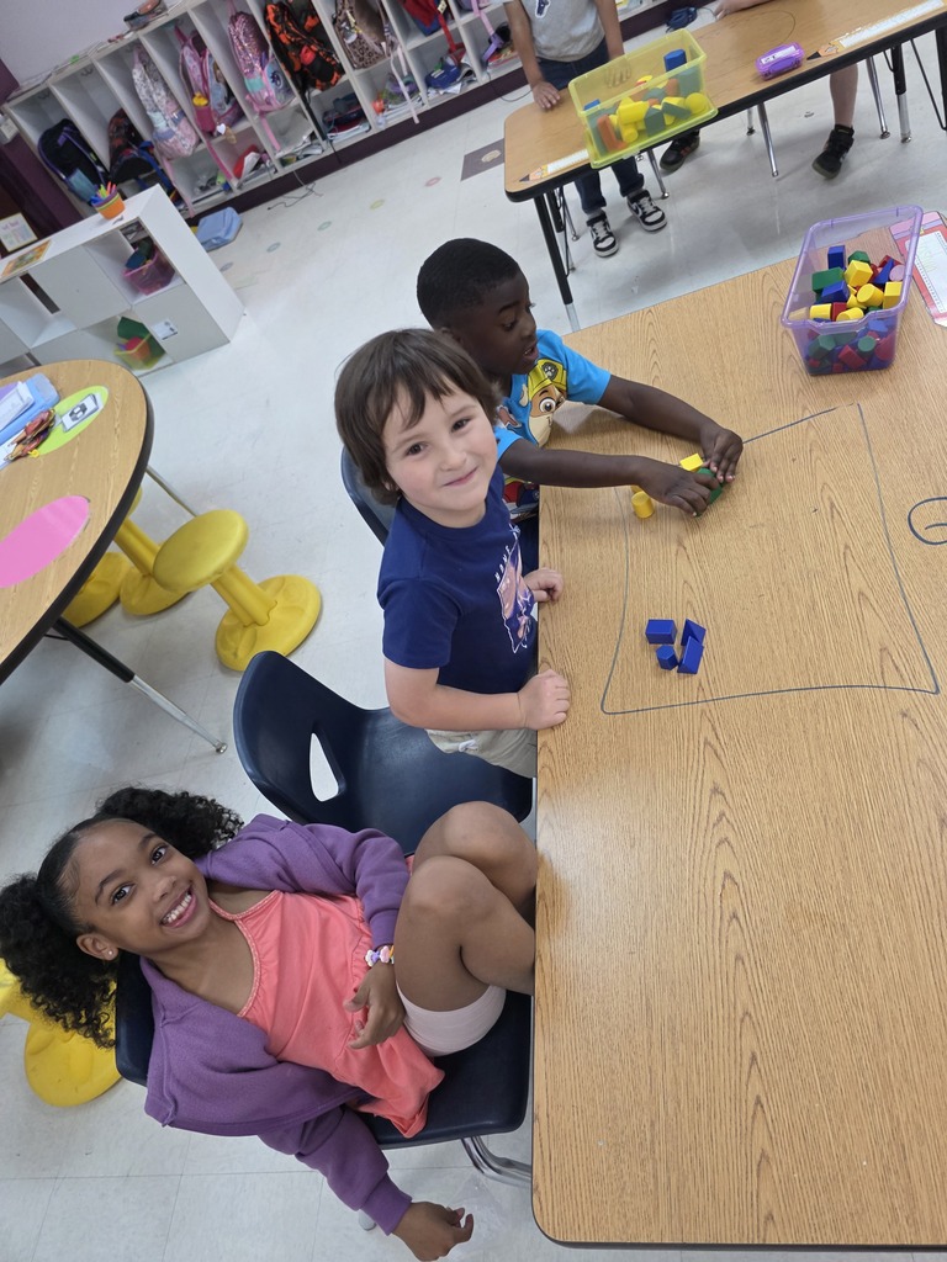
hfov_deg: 58.9
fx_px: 839
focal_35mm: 23
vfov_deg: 73.9
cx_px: 474
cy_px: 631
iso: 400
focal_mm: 6.3
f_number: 1.7
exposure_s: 1/120
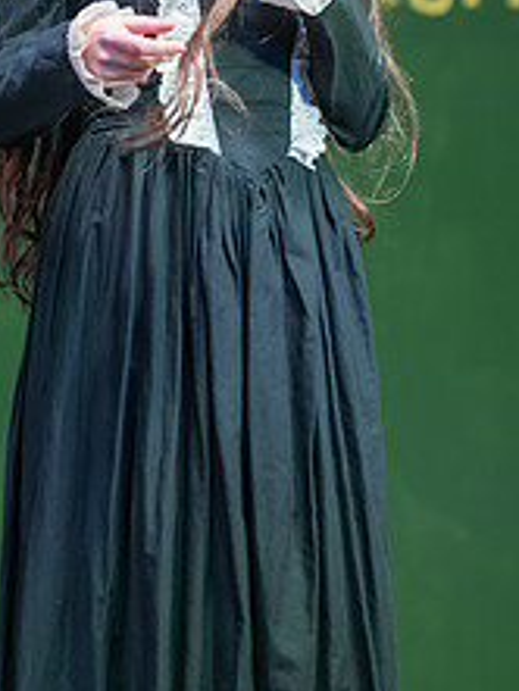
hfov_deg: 2.5
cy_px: 34
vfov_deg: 3.3
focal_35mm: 603
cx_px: 409
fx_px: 12043
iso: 1400
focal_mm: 200
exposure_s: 1/400
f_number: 2.8
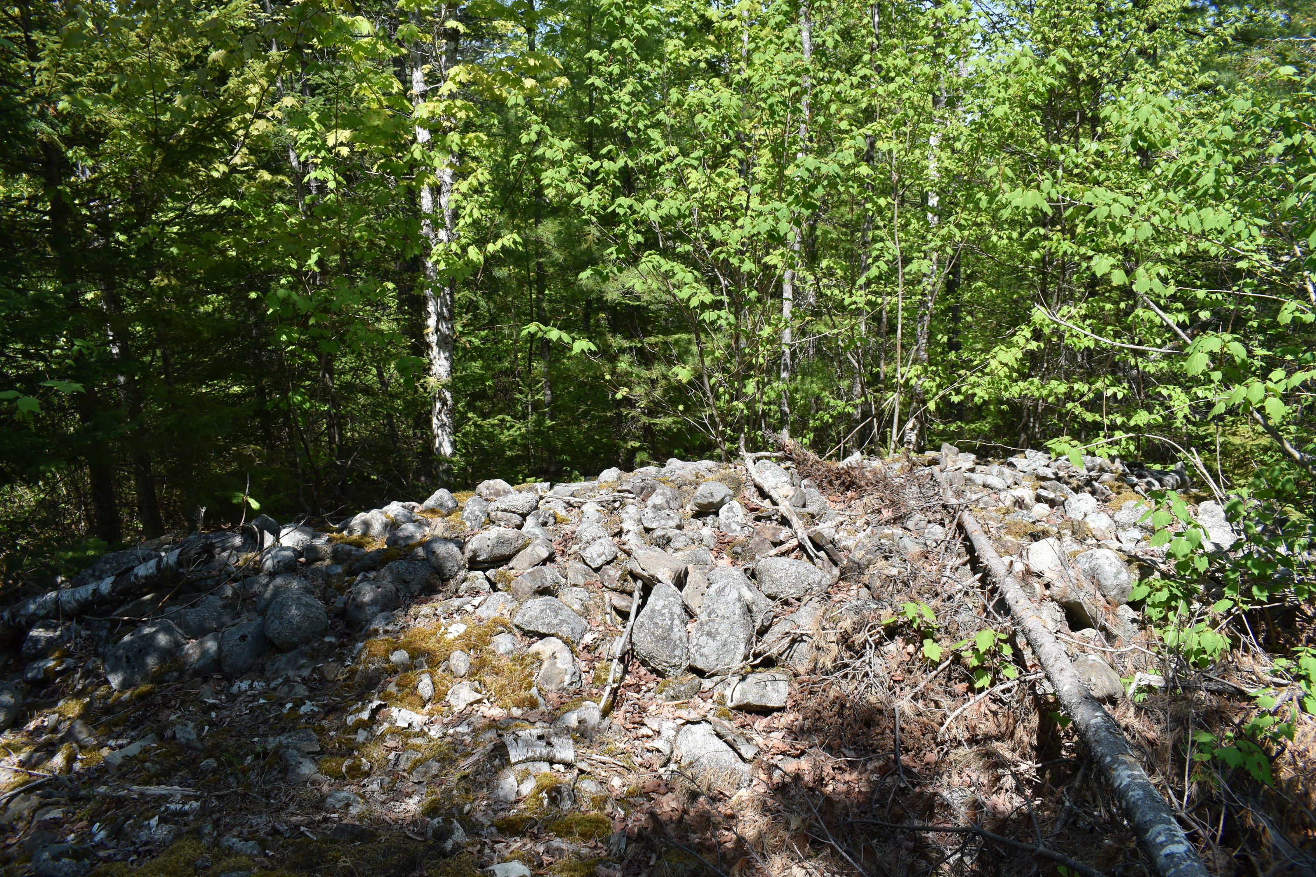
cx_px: 658
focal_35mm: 27
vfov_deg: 47.9
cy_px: 438
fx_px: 987
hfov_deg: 67.4
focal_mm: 18
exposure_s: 1/250
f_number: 8
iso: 140
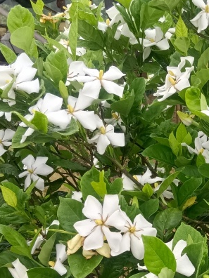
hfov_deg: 20.0
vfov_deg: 27.4
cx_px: 234
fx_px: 564
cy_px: 209
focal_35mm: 70
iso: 263
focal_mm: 3.96
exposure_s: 1/100
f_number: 1.8
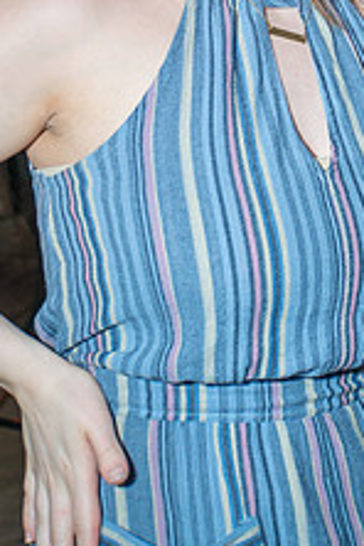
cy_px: 15
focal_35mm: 81
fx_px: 1228
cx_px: 251
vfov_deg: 24.1
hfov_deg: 16.8
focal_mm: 27
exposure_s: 1/200
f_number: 4
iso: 400
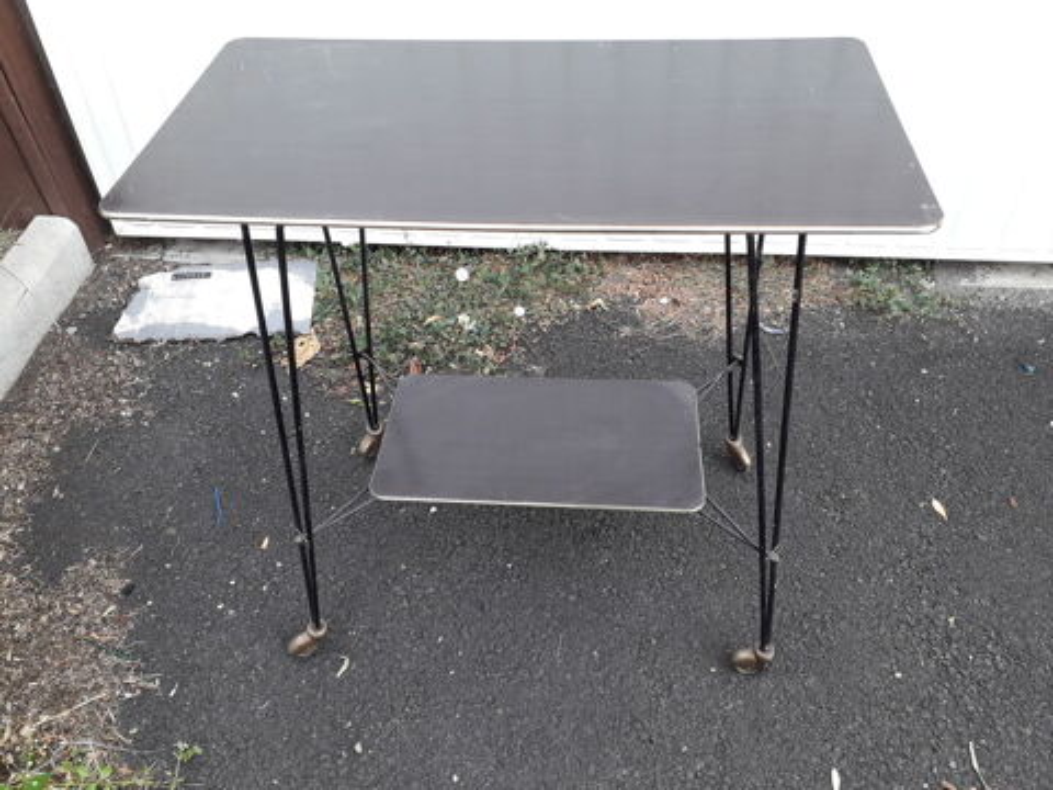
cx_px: 526
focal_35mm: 27
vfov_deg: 51.4
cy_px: 395
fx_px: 821
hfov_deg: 65.3
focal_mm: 3.6
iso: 40
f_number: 1.9
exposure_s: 1/155
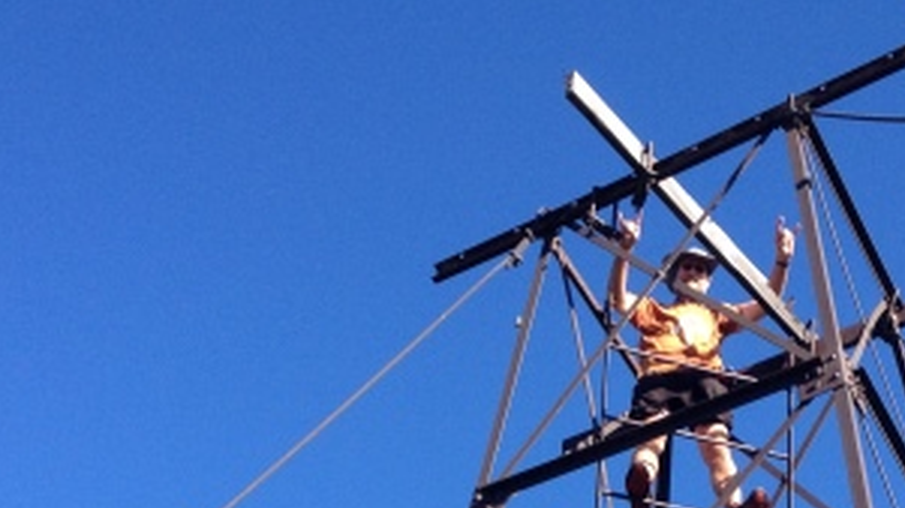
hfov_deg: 26.1
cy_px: 670
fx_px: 1943
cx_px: 559
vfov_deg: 14.3
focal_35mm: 81
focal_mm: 4.28
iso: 50
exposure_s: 1/699
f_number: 2.4
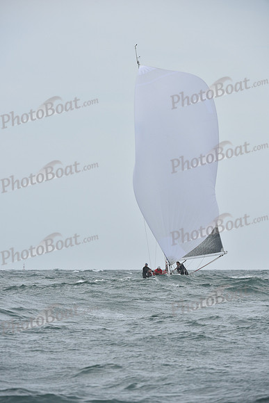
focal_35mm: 280
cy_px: 202
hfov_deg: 4.9
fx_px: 3136
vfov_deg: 7.4
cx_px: 134
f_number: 8
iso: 320
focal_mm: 280
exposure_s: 1/1000
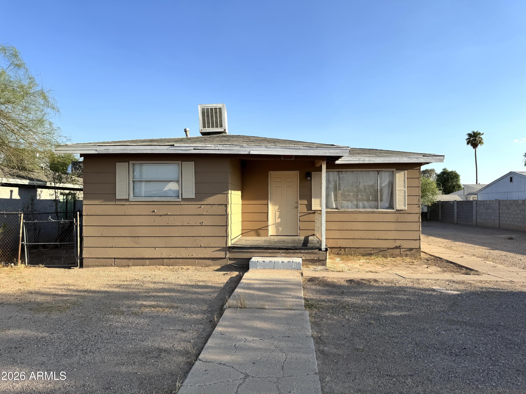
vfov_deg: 56.8
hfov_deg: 71.6
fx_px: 365
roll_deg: +0.1
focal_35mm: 24
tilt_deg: +0.3
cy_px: 197
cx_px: 263
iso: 80
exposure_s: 1/3413
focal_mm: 6.76
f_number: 1.78
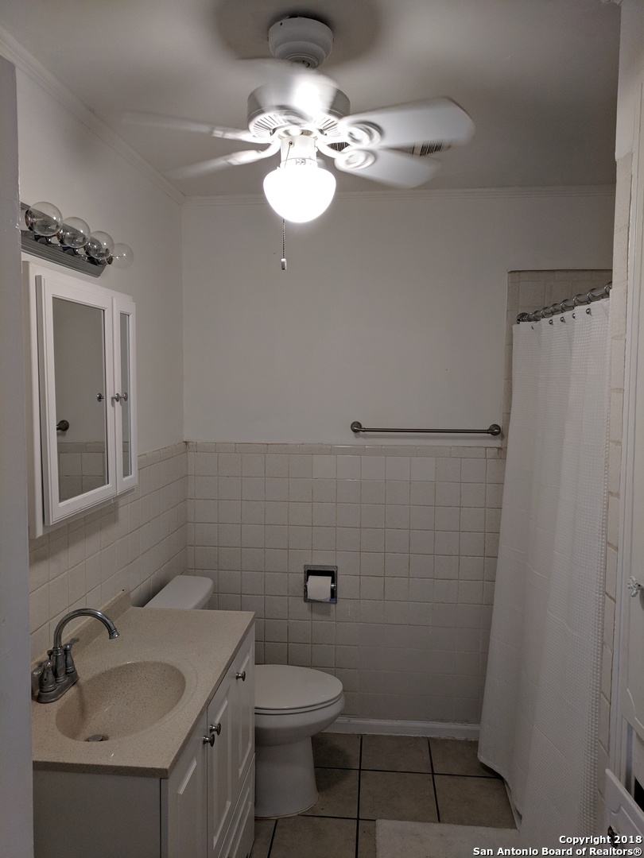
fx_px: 645
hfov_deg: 53.1
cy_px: 429
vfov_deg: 67.3
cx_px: 322
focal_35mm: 26
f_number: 2
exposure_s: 1/60
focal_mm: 4.67
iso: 185
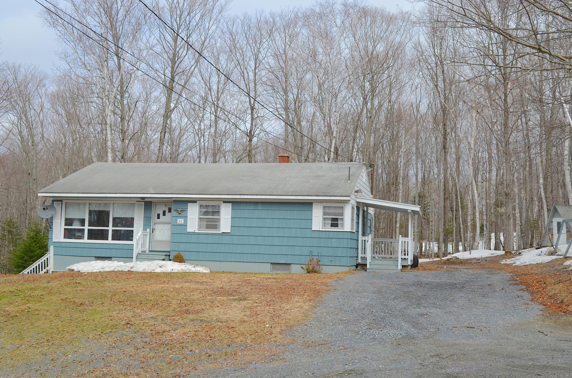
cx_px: 284
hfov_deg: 48.5
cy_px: 192
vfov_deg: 33.3
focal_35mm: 40
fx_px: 634
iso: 125
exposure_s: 1/250
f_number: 8
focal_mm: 26
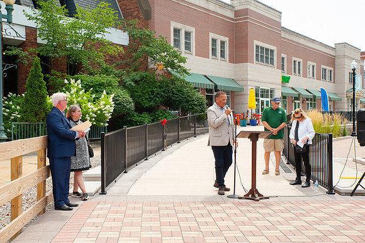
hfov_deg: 46.4
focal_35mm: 42
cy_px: 122
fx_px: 426
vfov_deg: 31.9
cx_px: 182
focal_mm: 42
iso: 400
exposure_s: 1/200
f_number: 13
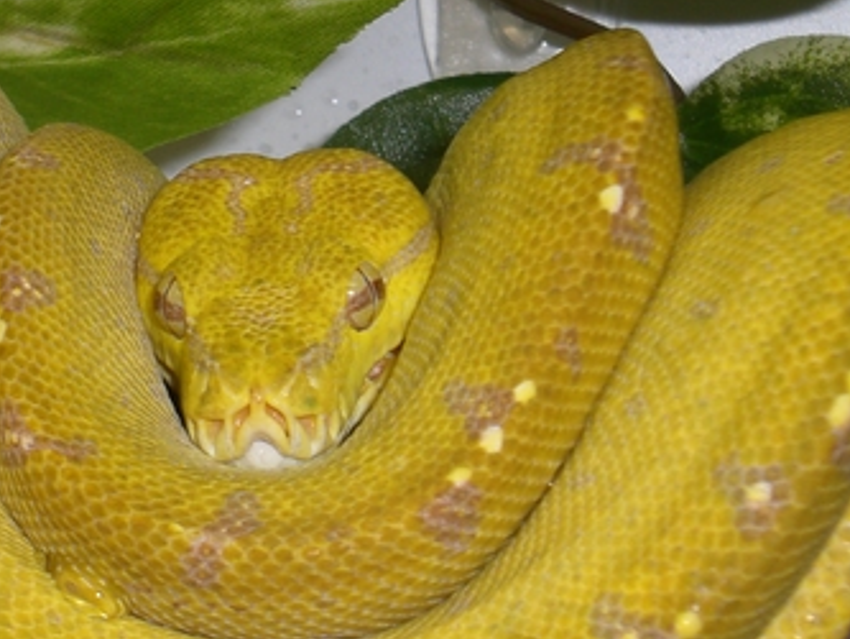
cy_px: 281
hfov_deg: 11.0
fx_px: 4422
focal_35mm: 180
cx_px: 214
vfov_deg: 8.3
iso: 50
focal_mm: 12.47
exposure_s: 1/30
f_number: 6.4
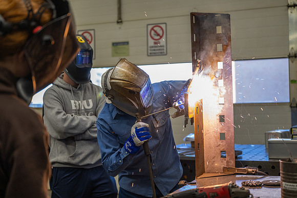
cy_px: 99
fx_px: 462
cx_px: 148
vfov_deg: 24.2
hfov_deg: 35.6
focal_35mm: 56
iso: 320
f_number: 2.8
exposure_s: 1/125
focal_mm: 56
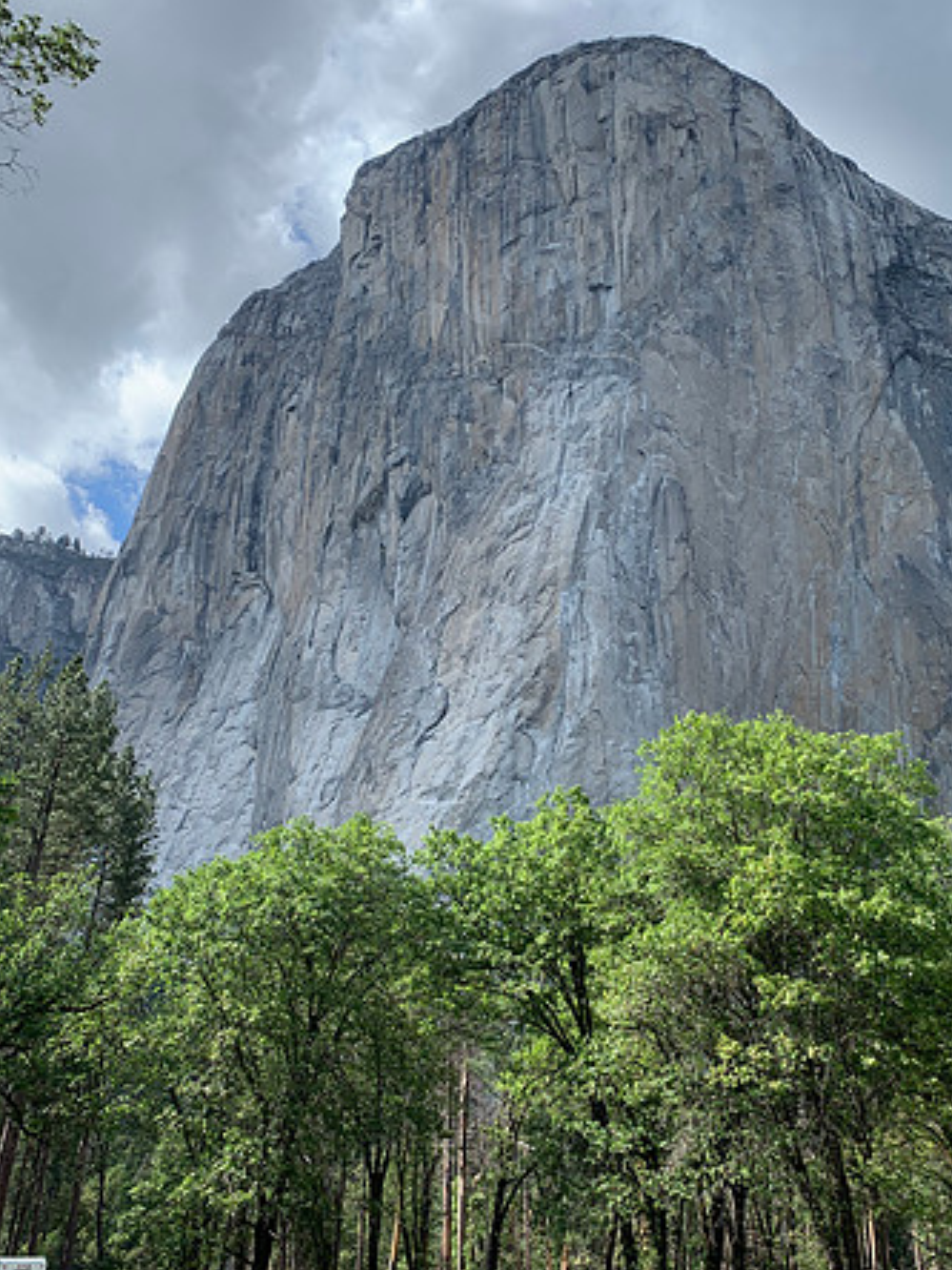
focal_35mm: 34
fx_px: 1247
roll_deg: -0.3
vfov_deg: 54.0
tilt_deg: +29.4
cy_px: 644
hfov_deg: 41.7
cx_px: 550
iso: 25
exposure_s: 1/1332
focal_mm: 4.25
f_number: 1.8
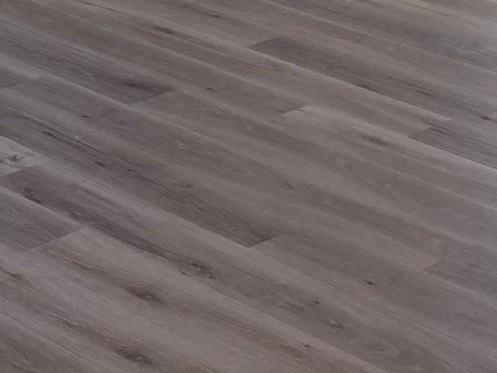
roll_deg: -1.6
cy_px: -376
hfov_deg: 16.3
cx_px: -10
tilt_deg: -5.1
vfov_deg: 11.3
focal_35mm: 118
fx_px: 1695
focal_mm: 6.76
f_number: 1.78
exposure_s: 1/234
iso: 200
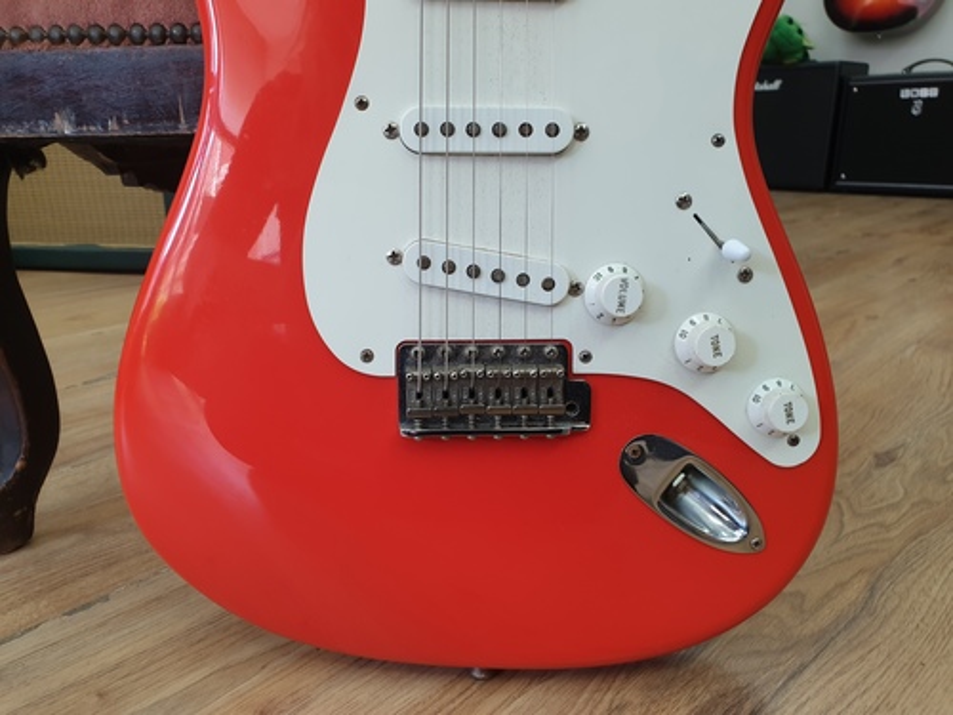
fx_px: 716
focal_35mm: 26
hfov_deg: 67.3
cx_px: 476
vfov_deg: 53.1
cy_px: 358
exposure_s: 1/50
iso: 80
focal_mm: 4.3
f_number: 2.4
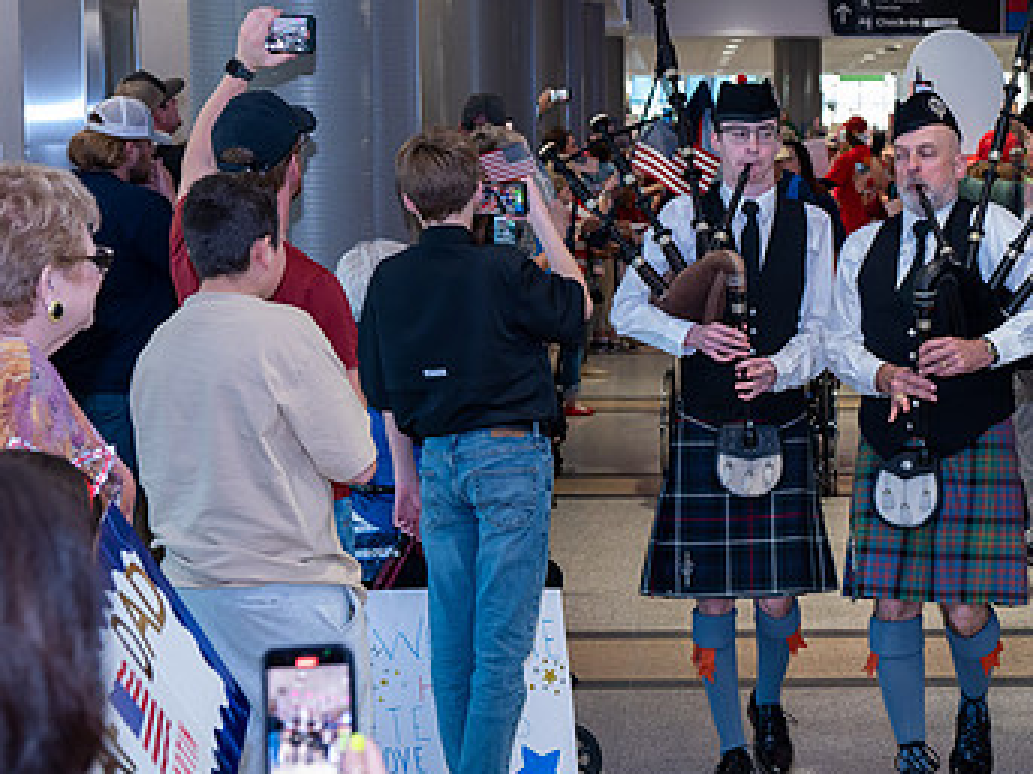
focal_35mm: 78
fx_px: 2327
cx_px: 729
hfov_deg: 24.8
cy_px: 410
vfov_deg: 18.9
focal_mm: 48
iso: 1800
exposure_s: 1/40
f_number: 5.6
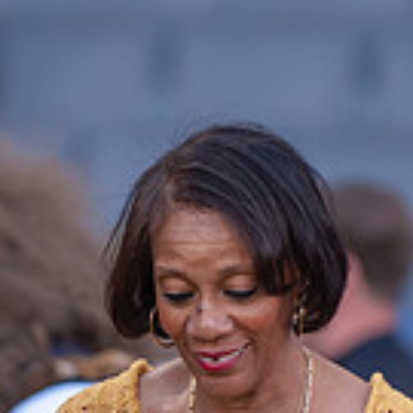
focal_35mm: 730
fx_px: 9854
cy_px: 459
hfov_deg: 2.4
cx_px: 153
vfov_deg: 2.4
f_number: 2.8
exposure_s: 1/800
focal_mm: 200
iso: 500
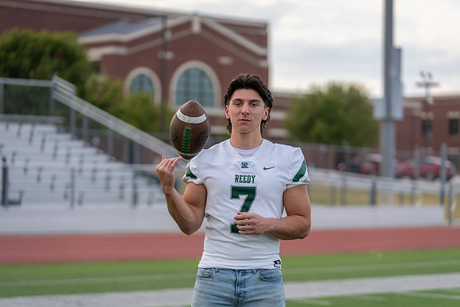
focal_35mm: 109
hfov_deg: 18.8
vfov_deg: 12.6
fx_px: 1393
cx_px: 230
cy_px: 154
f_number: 2.8
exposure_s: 1/1250
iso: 200
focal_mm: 109
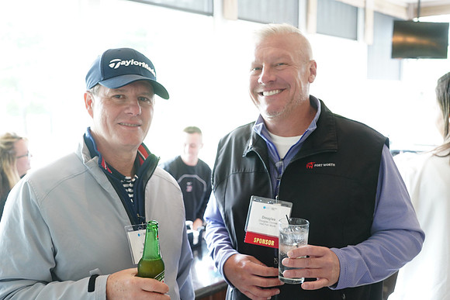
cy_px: 150
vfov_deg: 30.5
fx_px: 550
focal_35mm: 44
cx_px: 225
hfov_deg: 44.5
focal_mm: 44
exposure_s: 1/100
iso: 4000
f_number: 5.6
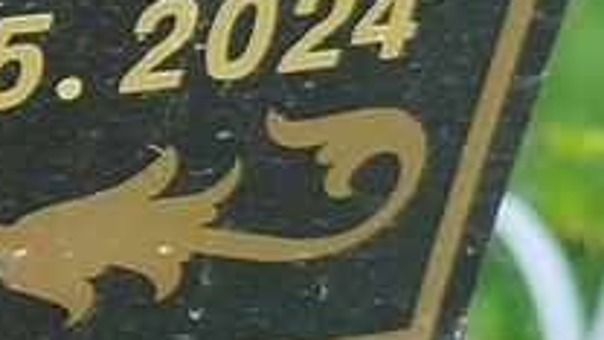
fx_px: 2899
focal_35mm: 181
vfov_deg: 6.7
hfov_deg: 10.8
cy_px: 17
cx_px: -648
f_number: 1.7
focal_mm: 5.31
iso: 64
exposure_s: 1/100
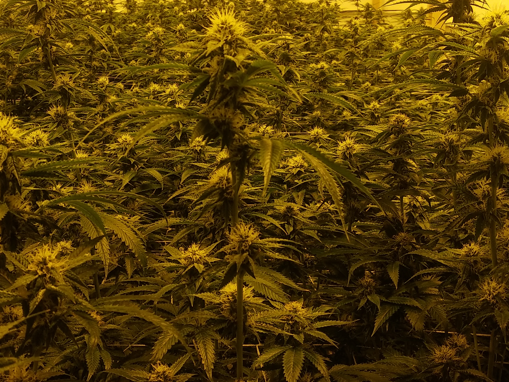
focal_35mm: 50
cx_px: 211
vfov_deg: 28.8
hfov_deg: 38.1
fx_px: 735
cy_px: 111
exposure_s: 1/717
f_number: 2.2
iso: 100
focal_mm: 3.81
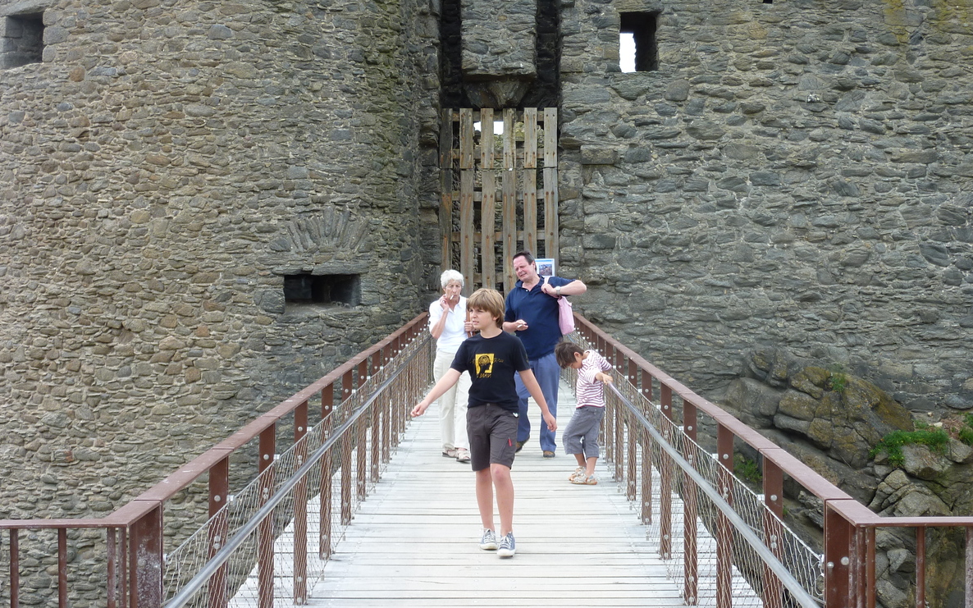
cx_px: 491
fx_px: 1564
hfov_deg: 34.5
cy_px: 286
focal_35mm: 59
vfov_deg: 22.0
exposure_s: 1/250
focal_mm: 9.1
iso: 80
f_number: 3.9
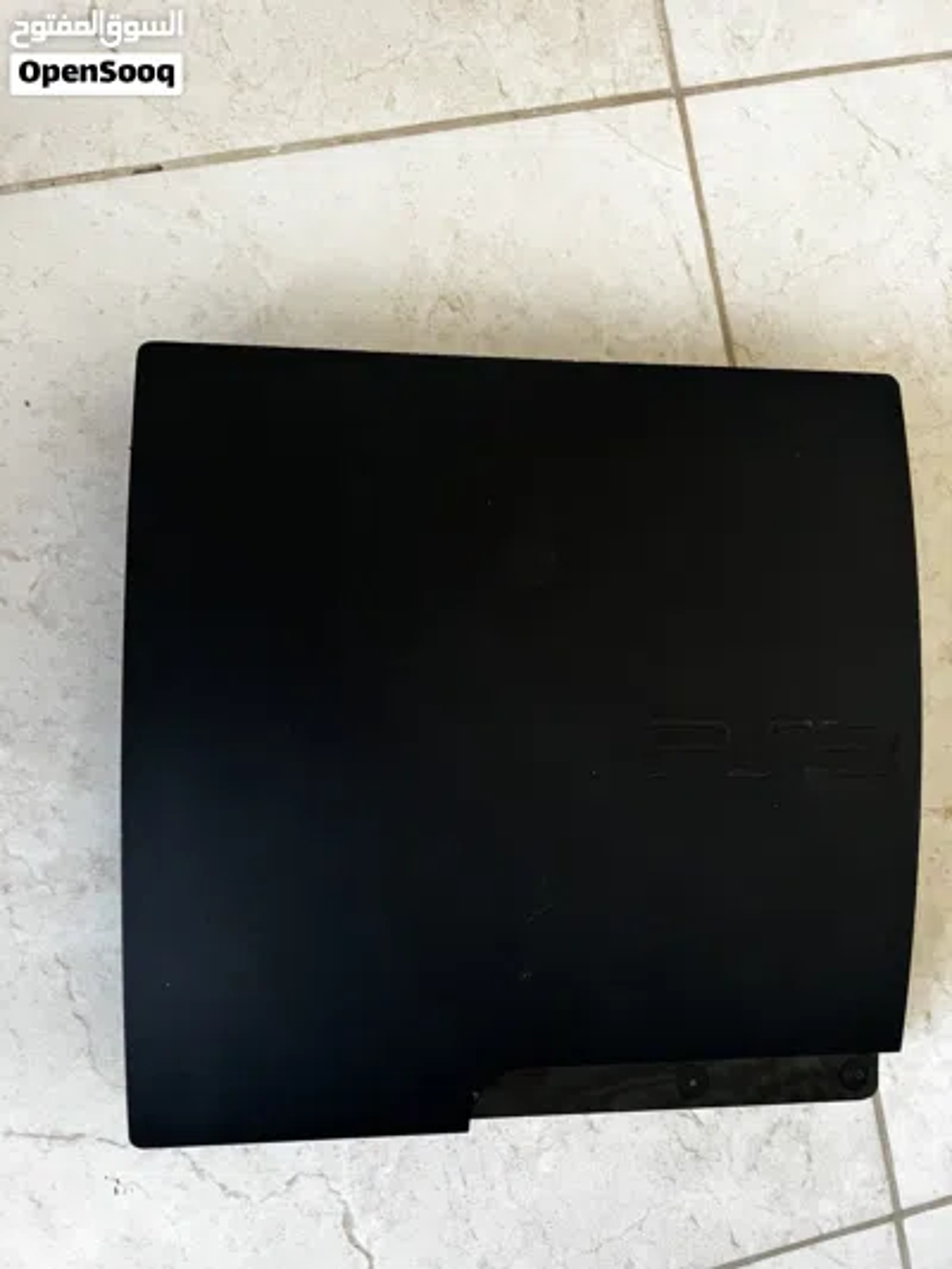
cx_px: 476
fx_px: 953
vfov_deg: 67.3
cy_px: 634
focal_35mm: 26
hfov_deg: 53.1
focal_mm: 5.7
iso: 500
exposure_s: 1/56
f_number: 1.5
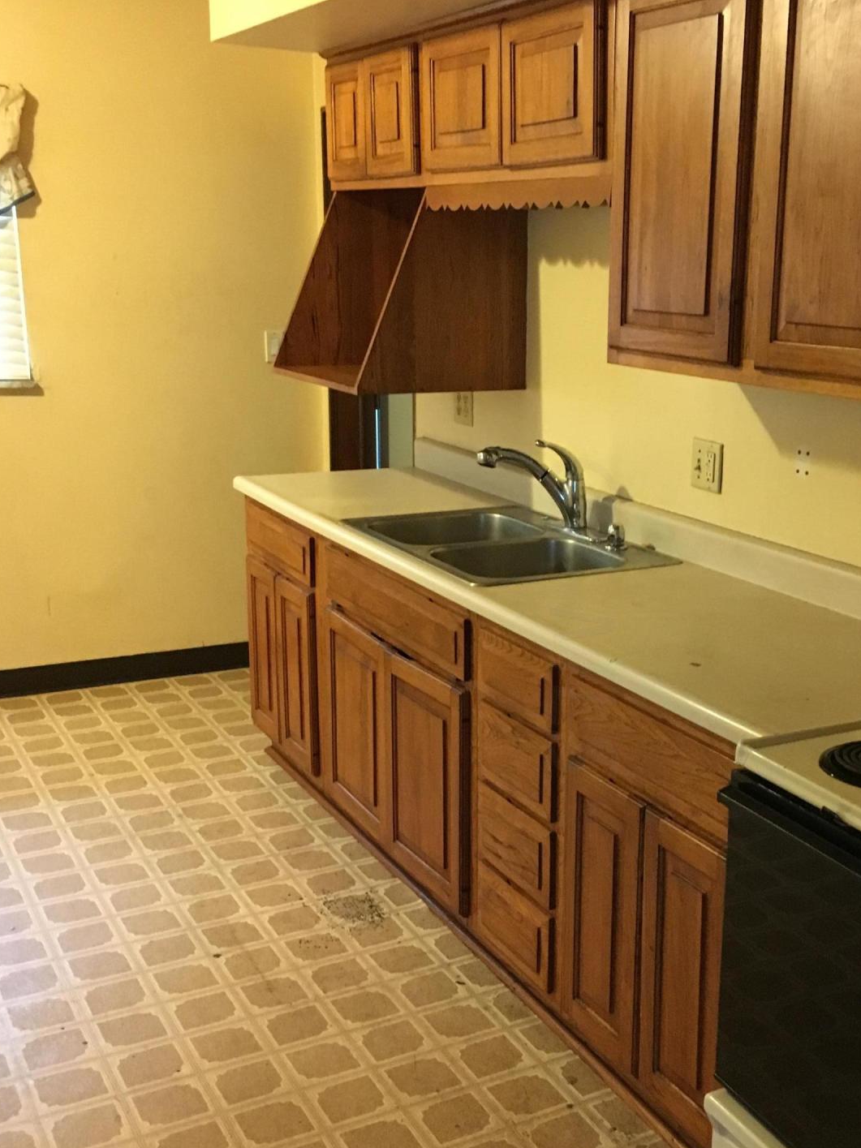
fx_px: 1360
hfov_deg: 34.8
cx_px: 583
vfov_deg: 45.7
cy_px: 616
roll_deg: -0.5
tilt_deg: -13.2
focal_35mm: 41
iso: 250
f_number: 2.2
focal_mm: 4.15
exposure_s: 1/15
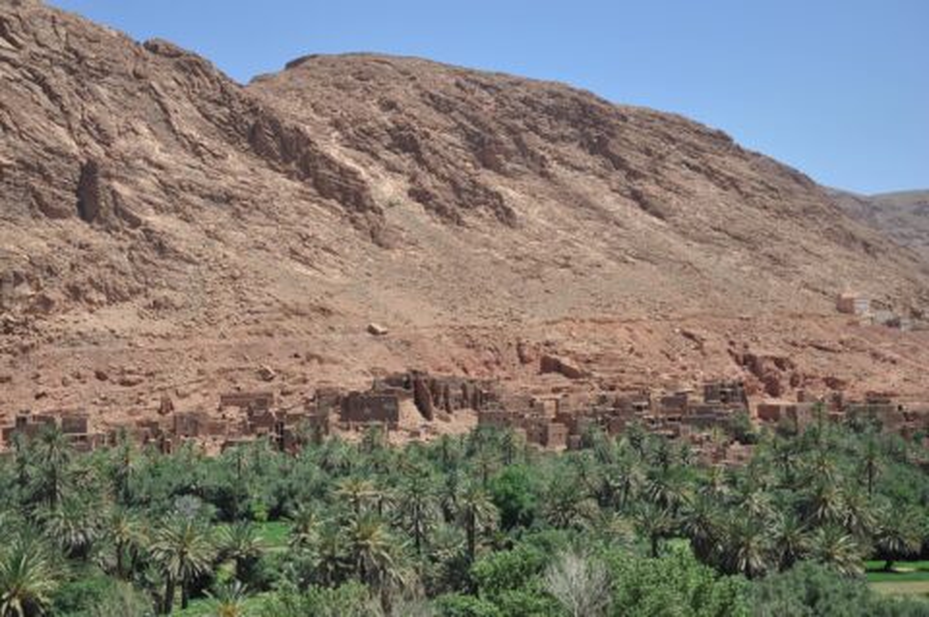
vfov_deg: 23.7
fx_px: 1469
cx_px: 464
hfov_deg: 35.1
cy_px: 308
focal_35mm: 57
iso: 400
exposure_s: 1/1600
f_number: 6.3
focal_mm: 38
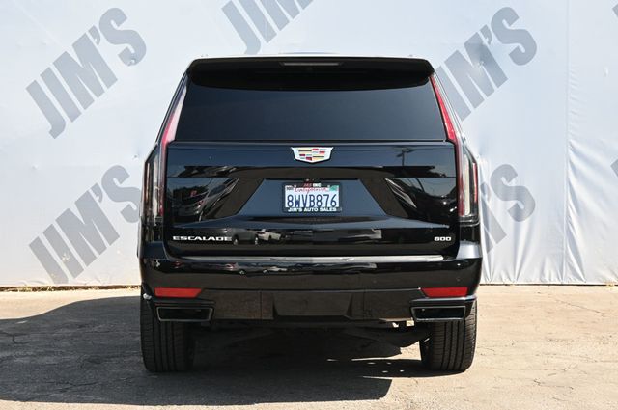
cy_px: 205
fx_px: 1157
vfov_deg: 20.1
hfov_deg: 29.9
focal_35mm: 68
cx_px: 309
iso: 400
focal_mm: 45
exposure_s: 1/200
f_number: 6
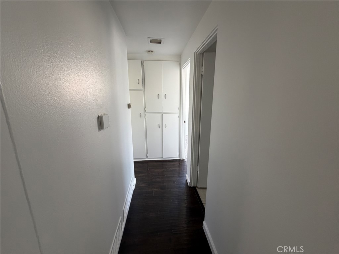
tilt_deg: -13.5
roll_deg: +0.4
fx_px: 137
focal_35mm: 14
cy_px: 127
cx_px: 170
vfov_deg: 85.7
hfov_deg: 102.1
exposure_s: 1/120
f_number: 2.2
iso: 250
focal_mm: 2.22
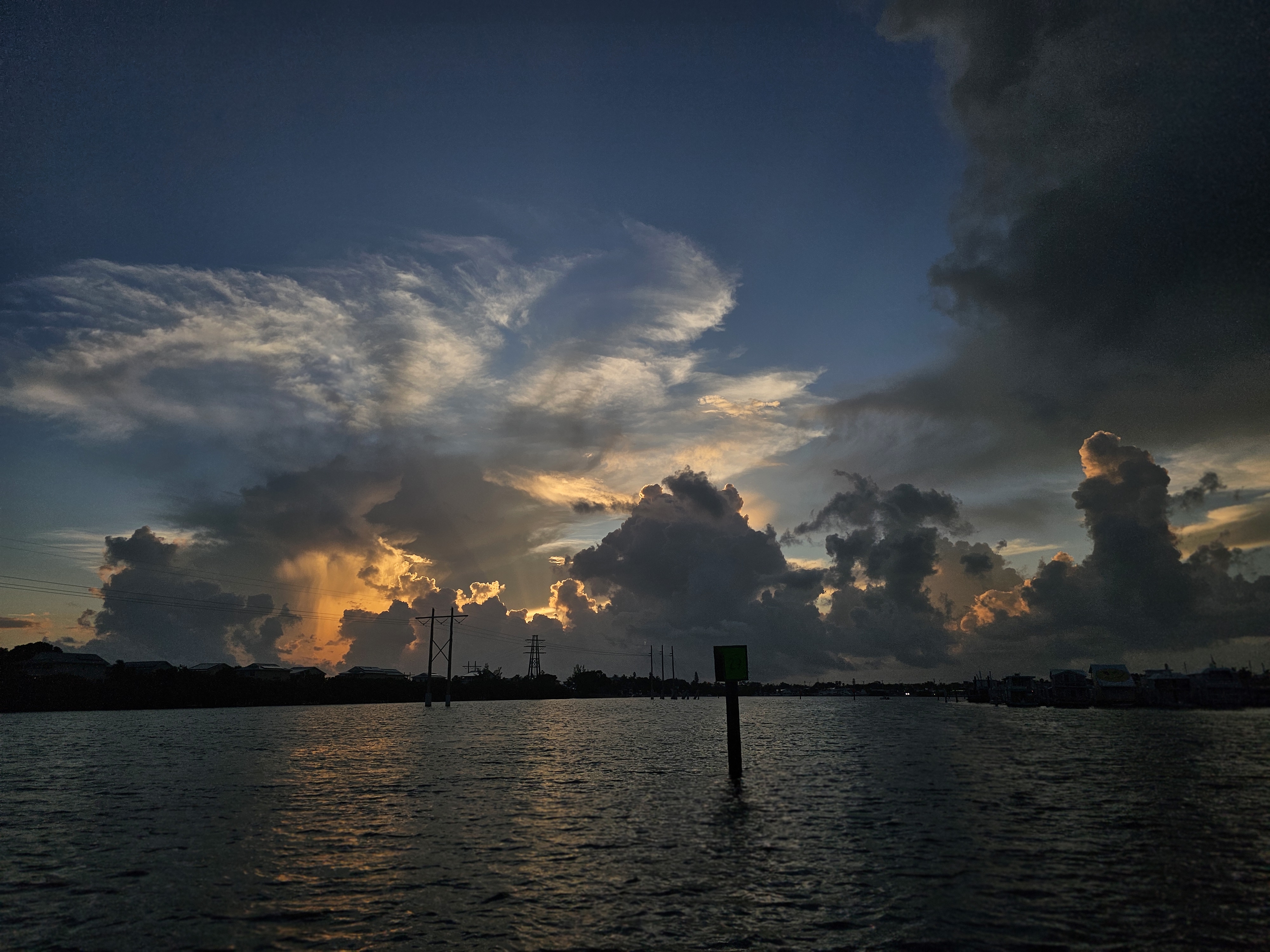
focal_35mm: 23
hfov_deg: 73.9
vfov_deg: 58.9
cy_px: 476
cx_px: 635
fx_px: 844
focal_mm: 6.3
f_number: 1.7
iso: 10
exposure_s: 1/1163
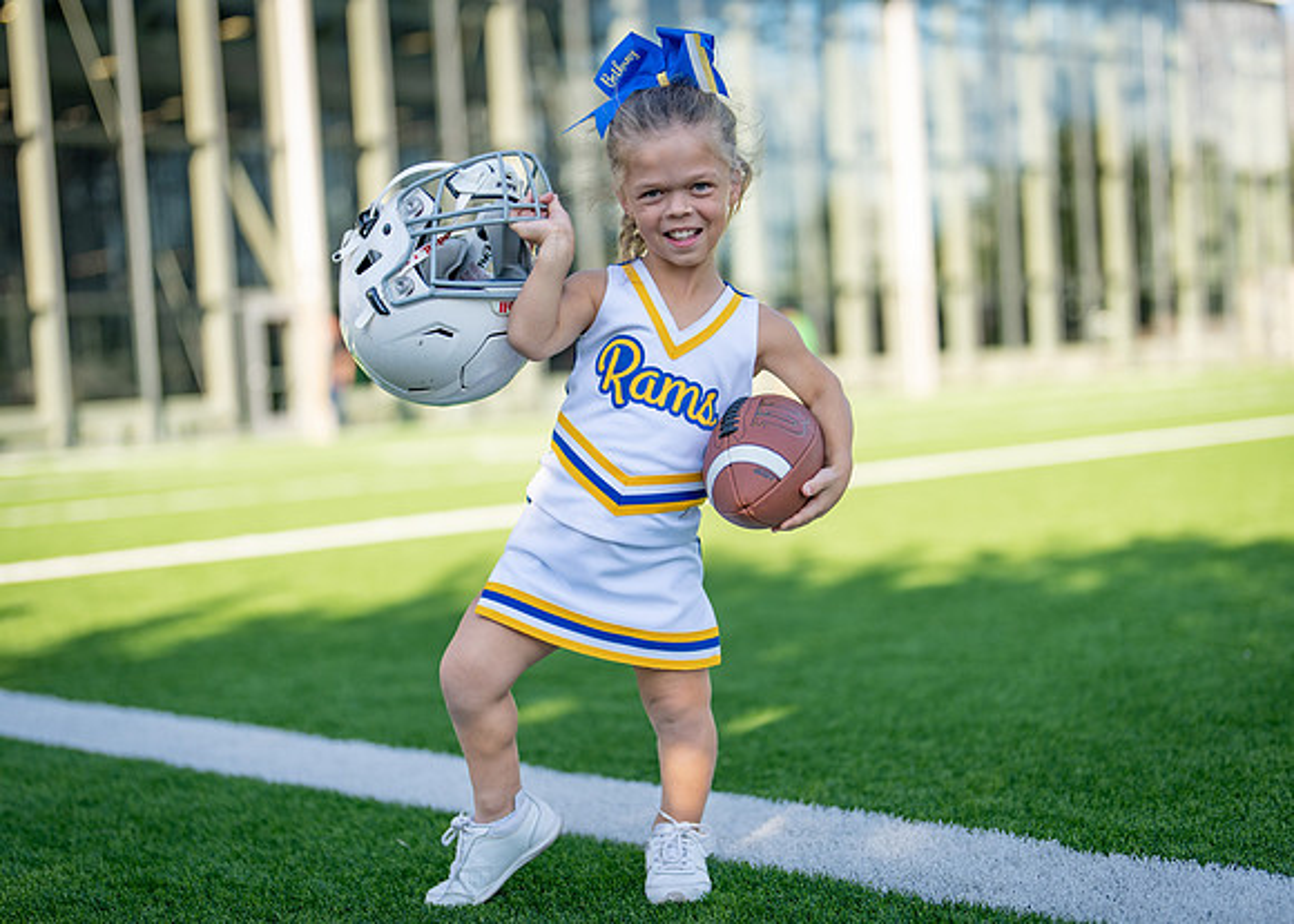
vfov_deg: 24.8
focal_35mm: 57
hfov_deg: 34.3
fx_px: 2096
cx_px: 649
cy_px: 497
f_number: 1.2
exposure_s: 1/3200
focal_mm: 50
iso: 100
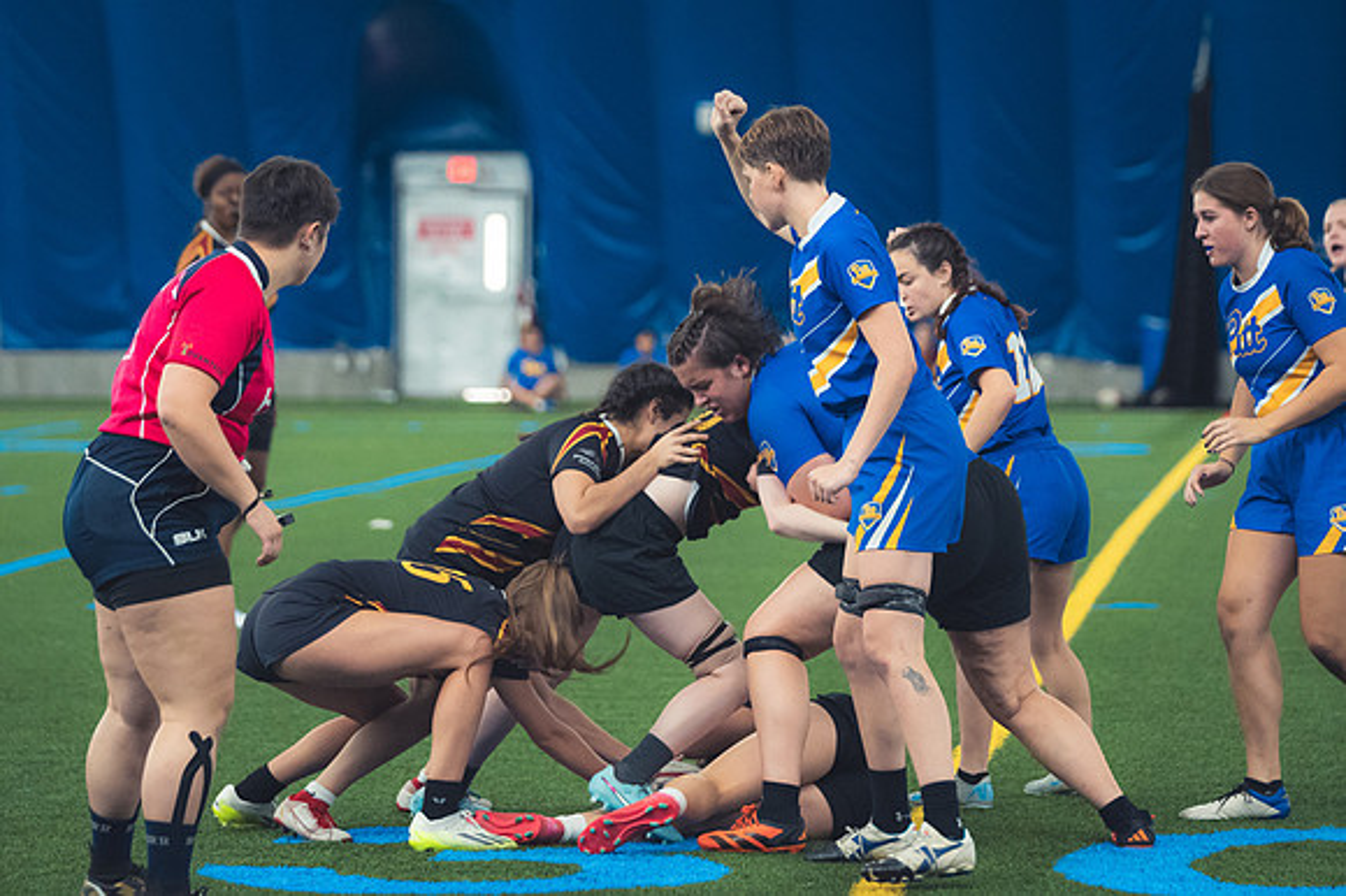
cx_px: 673
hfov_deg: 11.0
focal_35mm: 187
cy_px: 448
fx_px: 6987
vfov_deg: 7.3
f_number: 2.8
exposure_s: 1/320
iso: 3600
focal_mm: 125
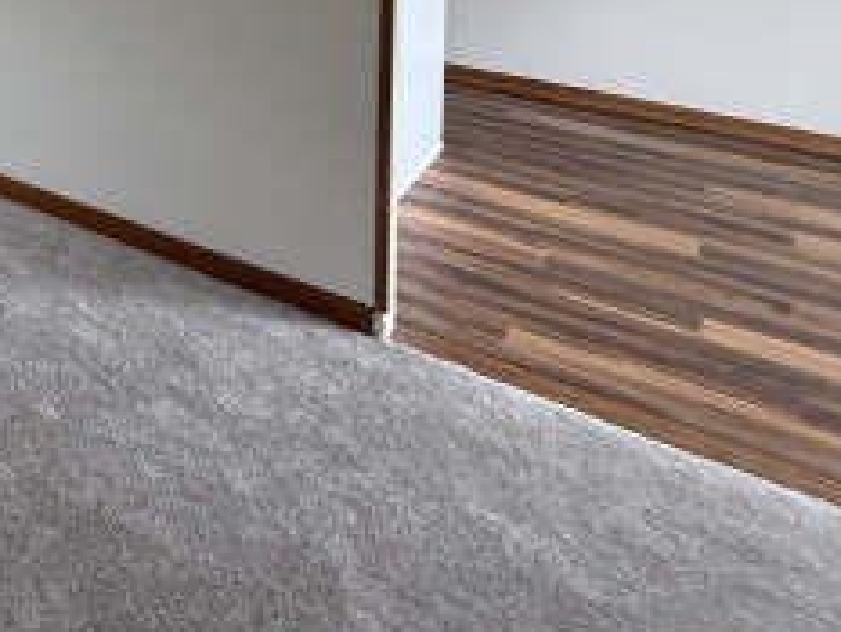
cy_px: -209
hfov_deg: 32.0
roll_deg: -0.8
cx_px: -316
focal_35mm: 40
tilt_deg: -2.4
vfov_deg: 28.7
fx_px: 972
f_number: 2.2
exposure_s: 1/99
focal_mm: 2.22
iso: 160
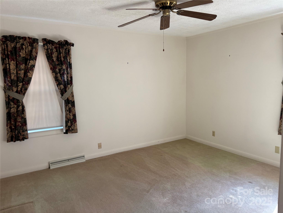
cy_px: 106
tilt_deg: -6.4
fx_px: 213
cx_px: 142
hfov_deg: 67.3
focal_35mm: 26
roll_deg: +2.1
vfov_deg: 53.1
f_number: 1.6
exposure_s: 1/74
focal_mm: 5.96
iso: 125
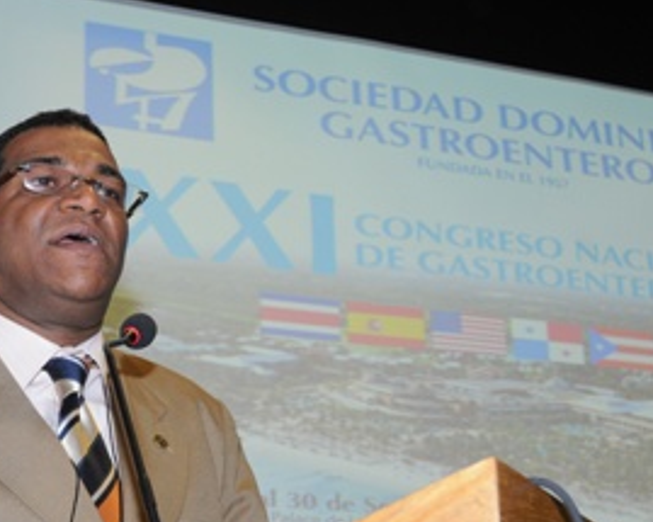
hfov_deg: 25.1
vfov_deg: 20.4
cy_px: 274
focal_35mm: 75
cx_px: 158
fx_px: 1449
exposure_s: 1/80
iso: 640
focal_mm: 32
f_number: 5.6
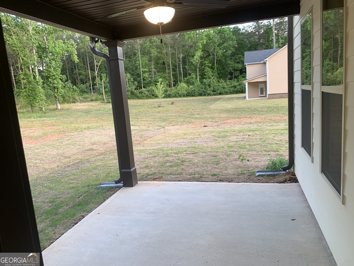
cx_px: 177
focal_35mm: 26
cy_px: 133
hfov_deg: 67.3
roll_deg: +4.5
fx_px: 266
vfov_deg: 53.1
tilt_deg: -9.6
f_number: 1.8
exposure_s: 1/120
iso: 40
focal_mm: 4.25
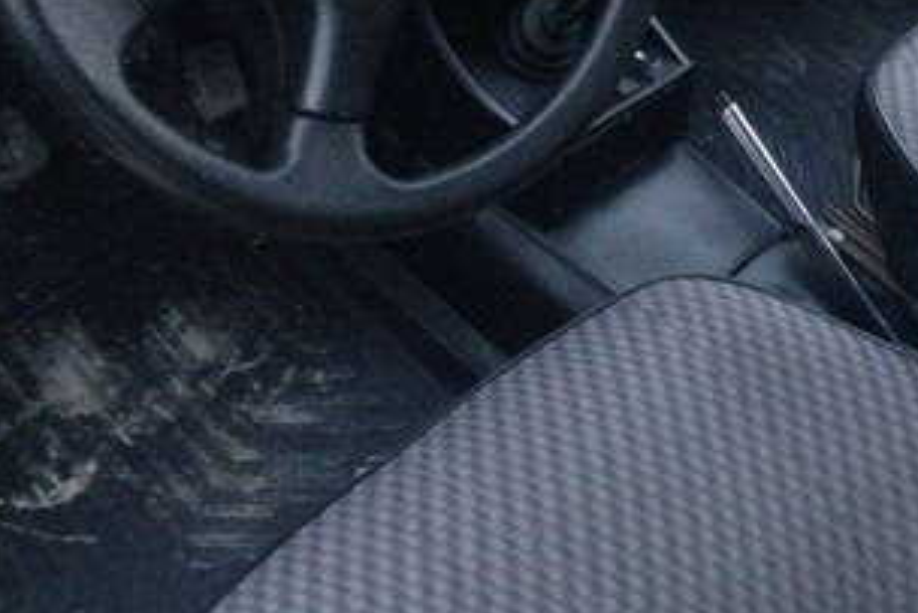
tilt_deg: -30.8
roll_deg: -1.3
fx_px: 1429
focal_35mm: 56
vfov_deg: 22.7
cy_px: -82
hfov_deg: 35.5
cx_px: 550
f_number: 2.4
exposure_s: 1/20
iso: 400
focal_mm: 4.12
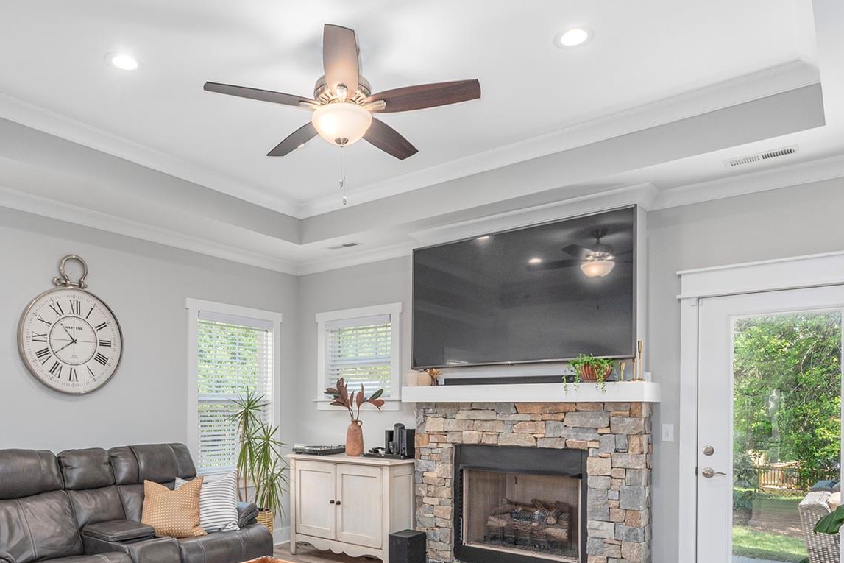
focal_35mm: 25
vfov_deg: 49.6
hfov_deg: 70.9
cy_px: 409
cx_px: 343
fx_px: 586
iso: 320
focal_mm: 14
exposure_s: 1/160
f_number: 8
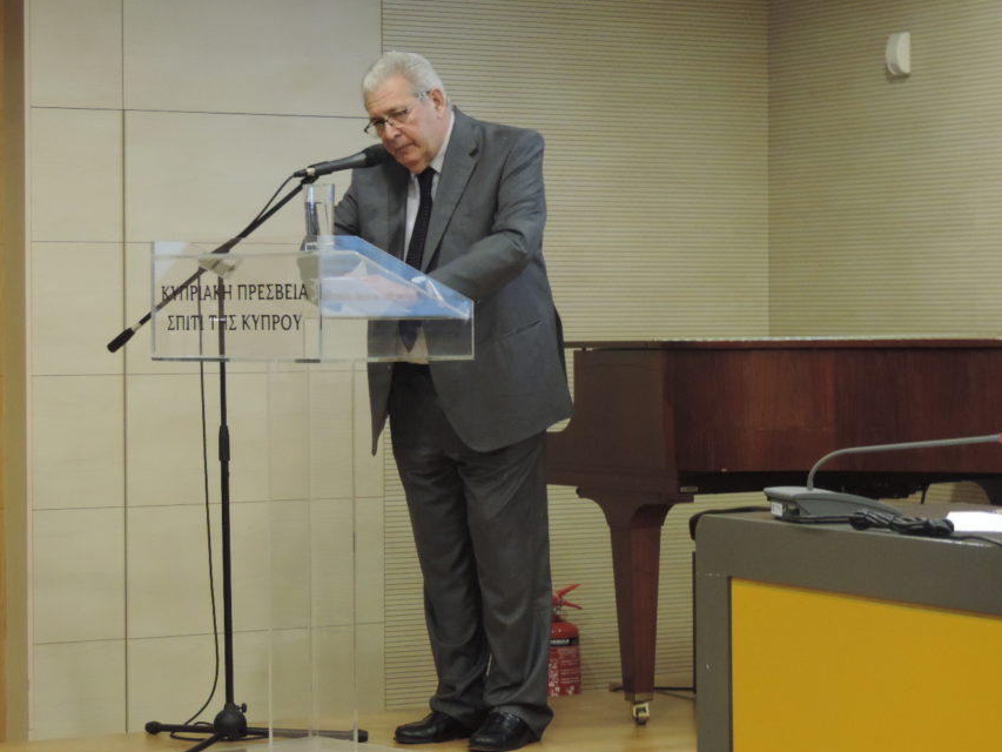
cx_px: 443
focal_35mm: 102
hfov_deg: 19.3
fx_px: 2953
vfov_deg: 14.5
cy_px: 363
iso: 560
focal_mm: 15.1
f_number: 4
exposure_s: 1/25
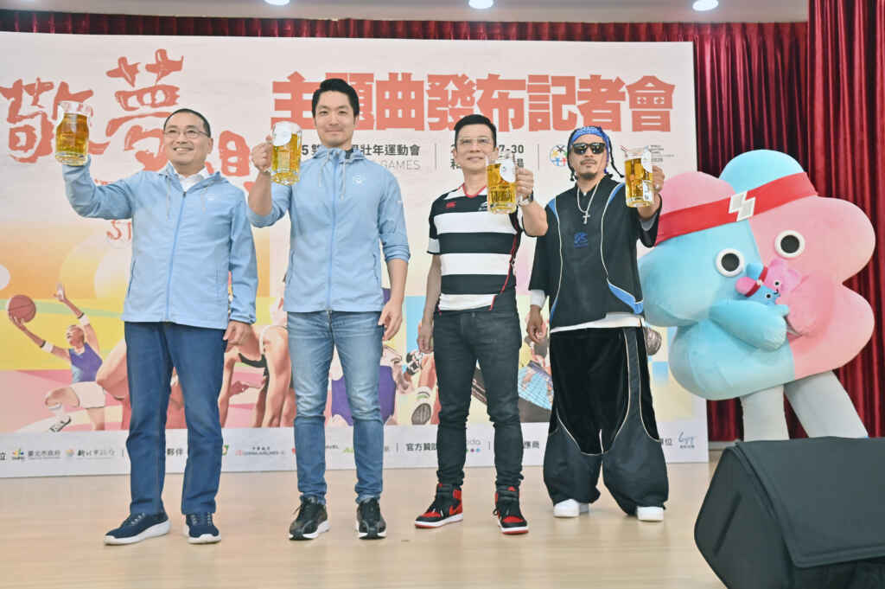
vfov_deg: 38.8
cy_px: 294
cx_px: 442
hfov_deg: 55.8
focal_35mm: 34
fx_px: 835
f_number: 6.7
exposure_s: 1/200
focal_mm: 34
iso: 1600
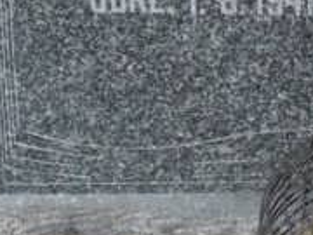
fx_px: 1628
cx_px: 431
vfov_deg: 8.0
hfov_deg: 10.7
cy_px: -141
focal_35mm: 180
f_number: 9
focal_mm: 4.9
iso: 80
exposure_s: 1/245
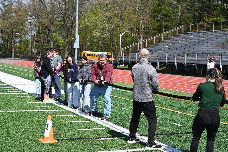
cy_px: 76
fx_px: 361
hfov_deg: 35.1
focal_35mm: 57
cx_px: 114
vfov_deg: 23.7
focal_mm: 57
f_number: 7.1
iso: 100
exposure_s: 1/400
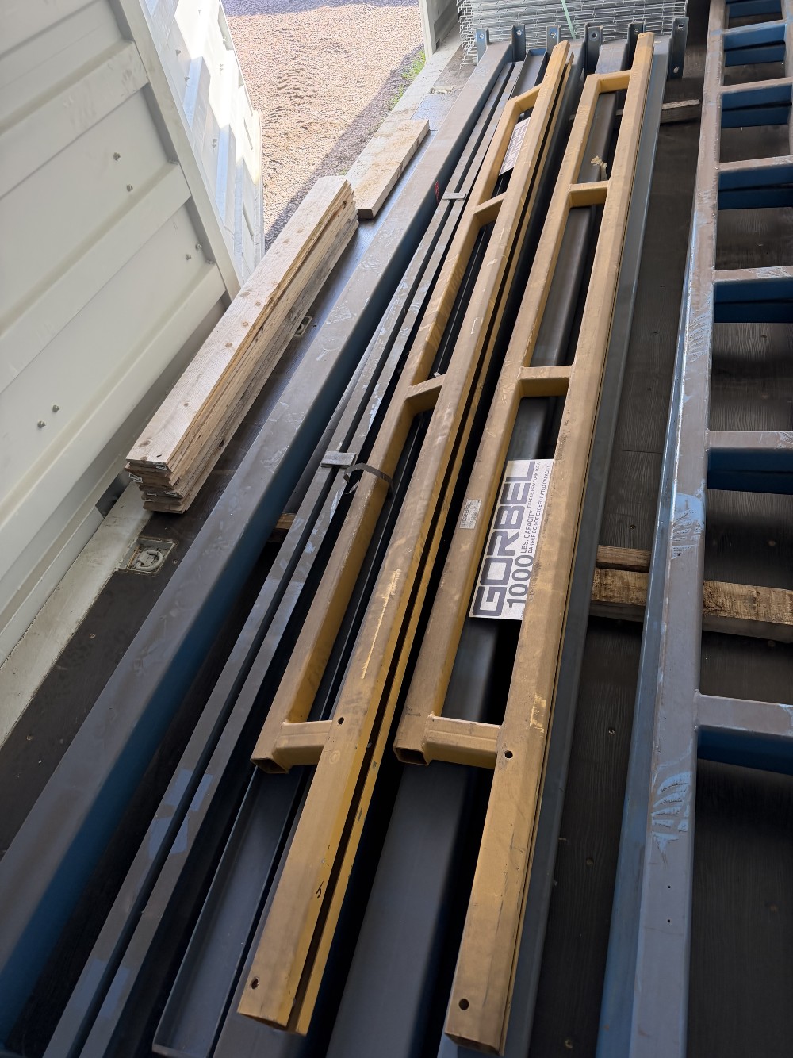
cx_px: 396
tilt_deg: -47.4
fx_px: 733
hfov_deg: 56.8
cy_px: 529
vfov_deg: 71.6
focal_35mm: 24
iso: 200
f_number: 1.78
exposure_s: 1/203
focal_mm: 6.76
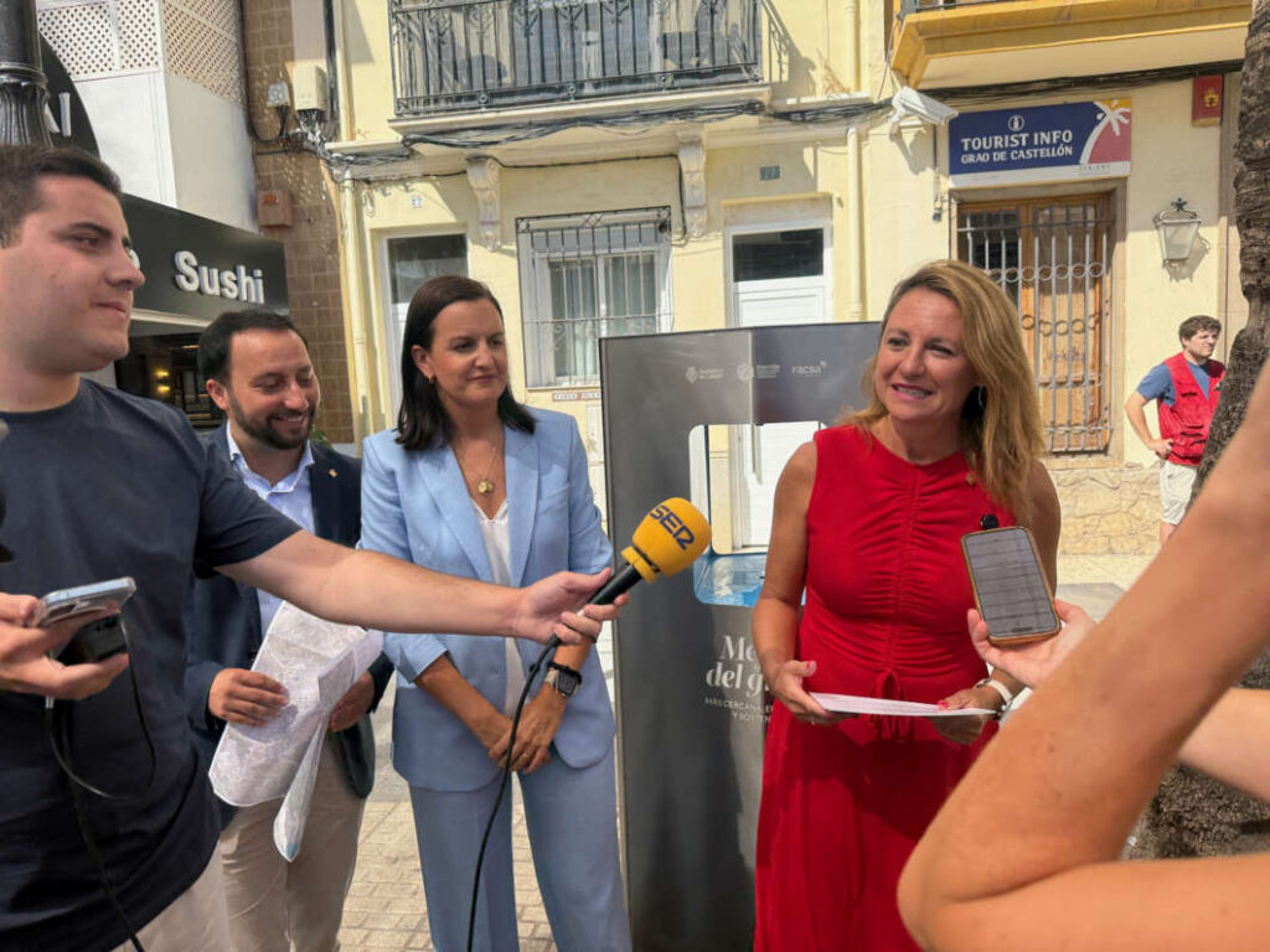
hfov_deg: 71.6
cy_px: 476
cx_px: 635
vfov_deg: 56.8
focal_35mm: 24
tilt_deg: -4.0
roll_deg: +3.0
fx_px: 881
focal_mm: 6.76
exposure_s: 1/3021
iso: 100
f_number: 1.78
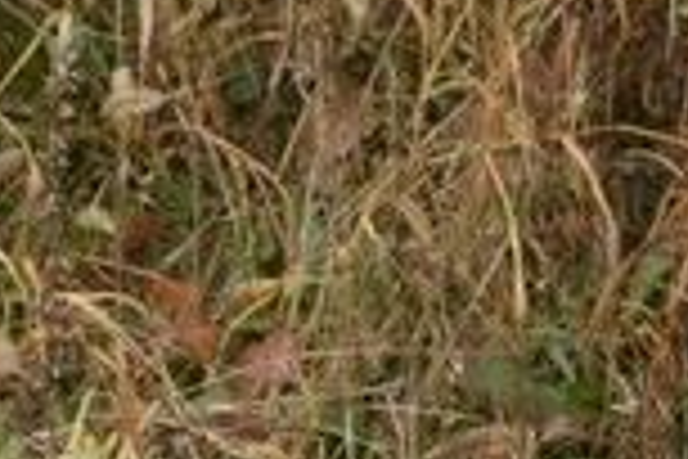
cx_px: 504
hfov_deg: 10.2
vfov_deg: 6.2
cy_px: -988
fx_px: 3841
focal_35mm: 201
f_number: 5.6
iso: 200
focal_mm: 20
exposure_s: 1/125
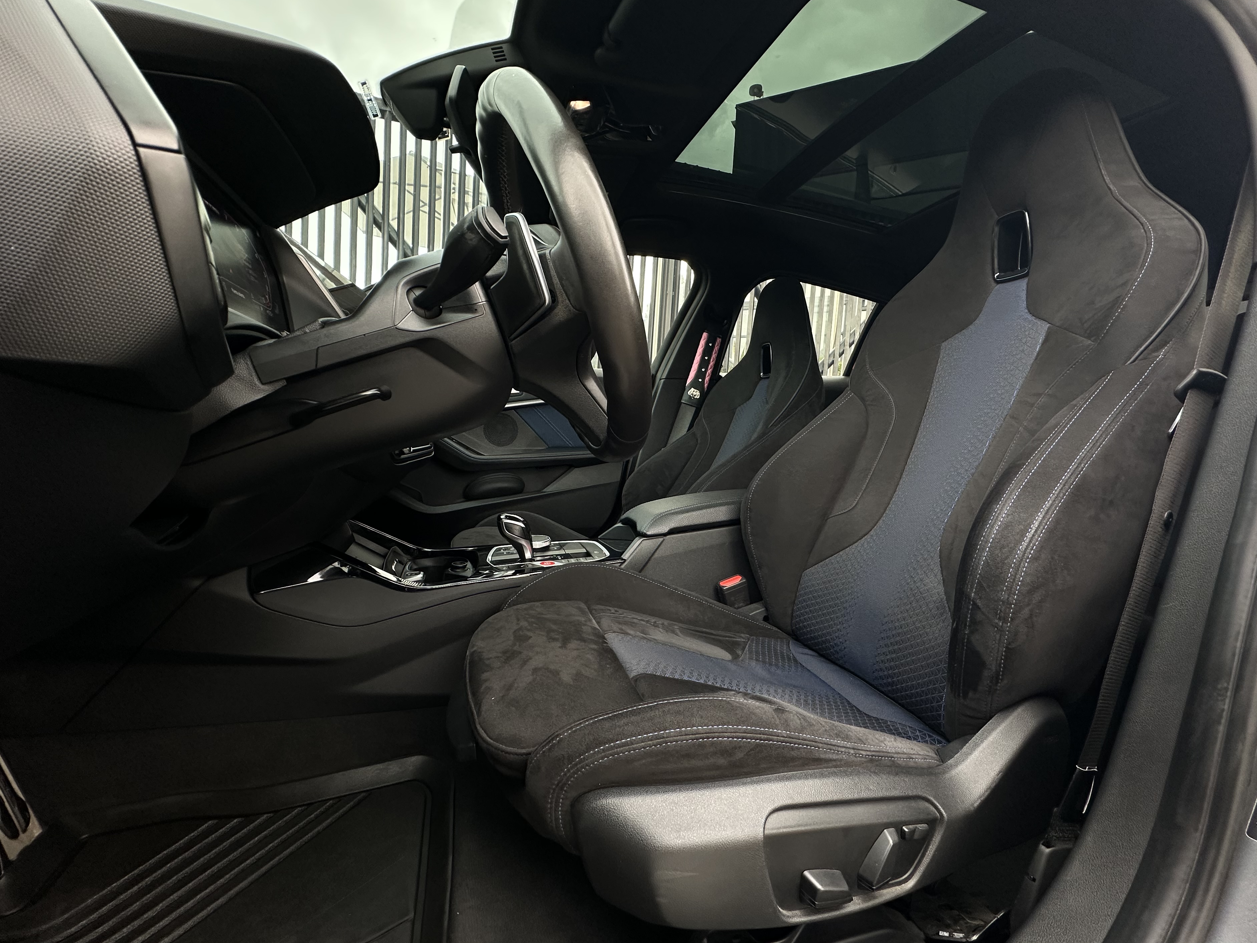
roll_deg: -4.6
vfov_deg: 81.7
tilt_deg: -4.3
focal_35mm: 15
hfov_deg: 98.1
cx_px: 662
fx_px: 545
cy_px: 485
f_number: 2.2
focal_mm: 2.22
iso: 125
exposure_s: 1/99
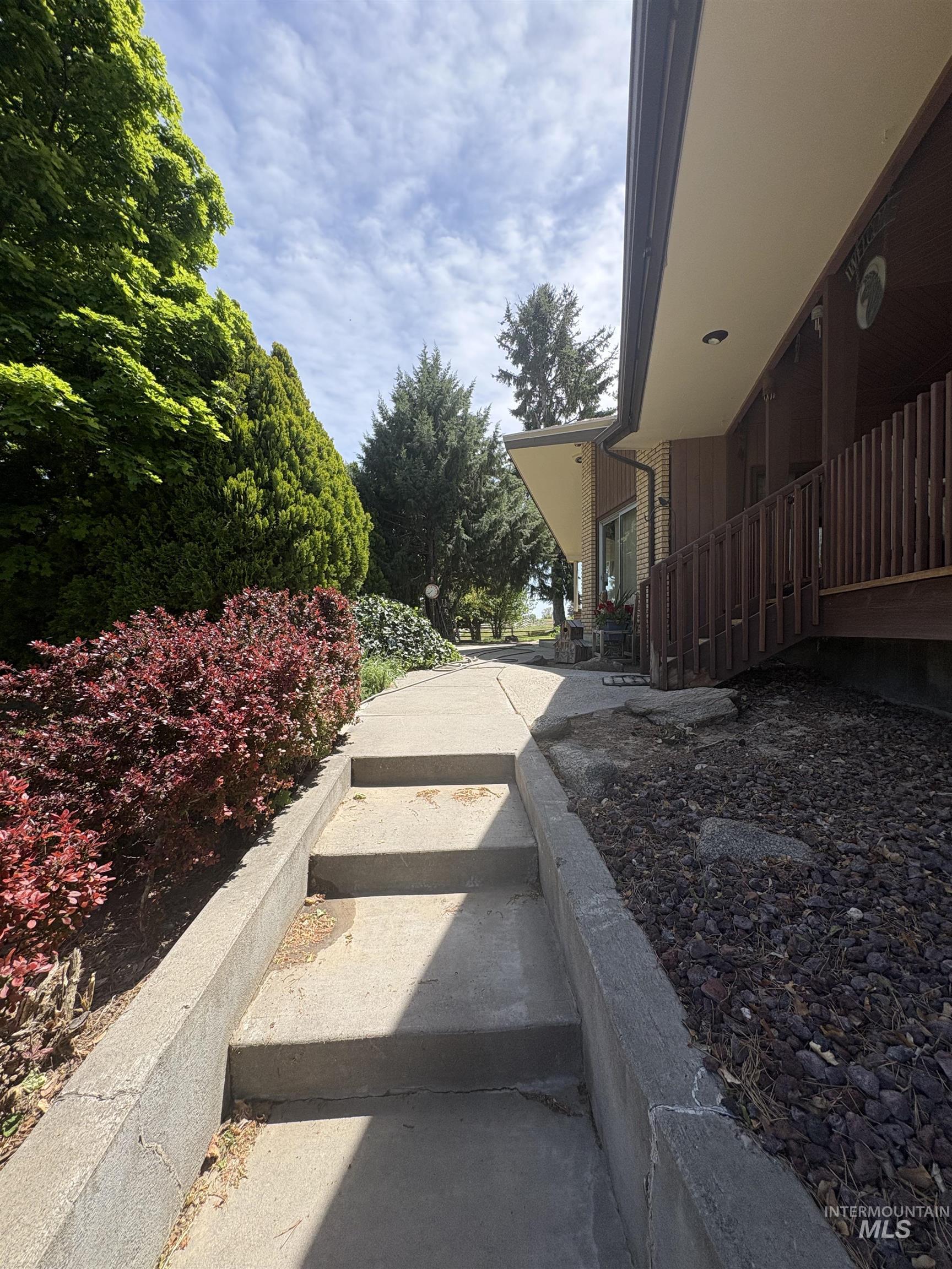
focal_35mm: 14
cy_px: 634
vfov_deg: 102.1
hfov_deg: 85.7
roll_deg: +0.9
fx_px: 513
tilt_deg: +0.6
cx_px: 476
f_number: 2.2
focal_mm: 2.22
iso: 50
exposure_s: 1/1110
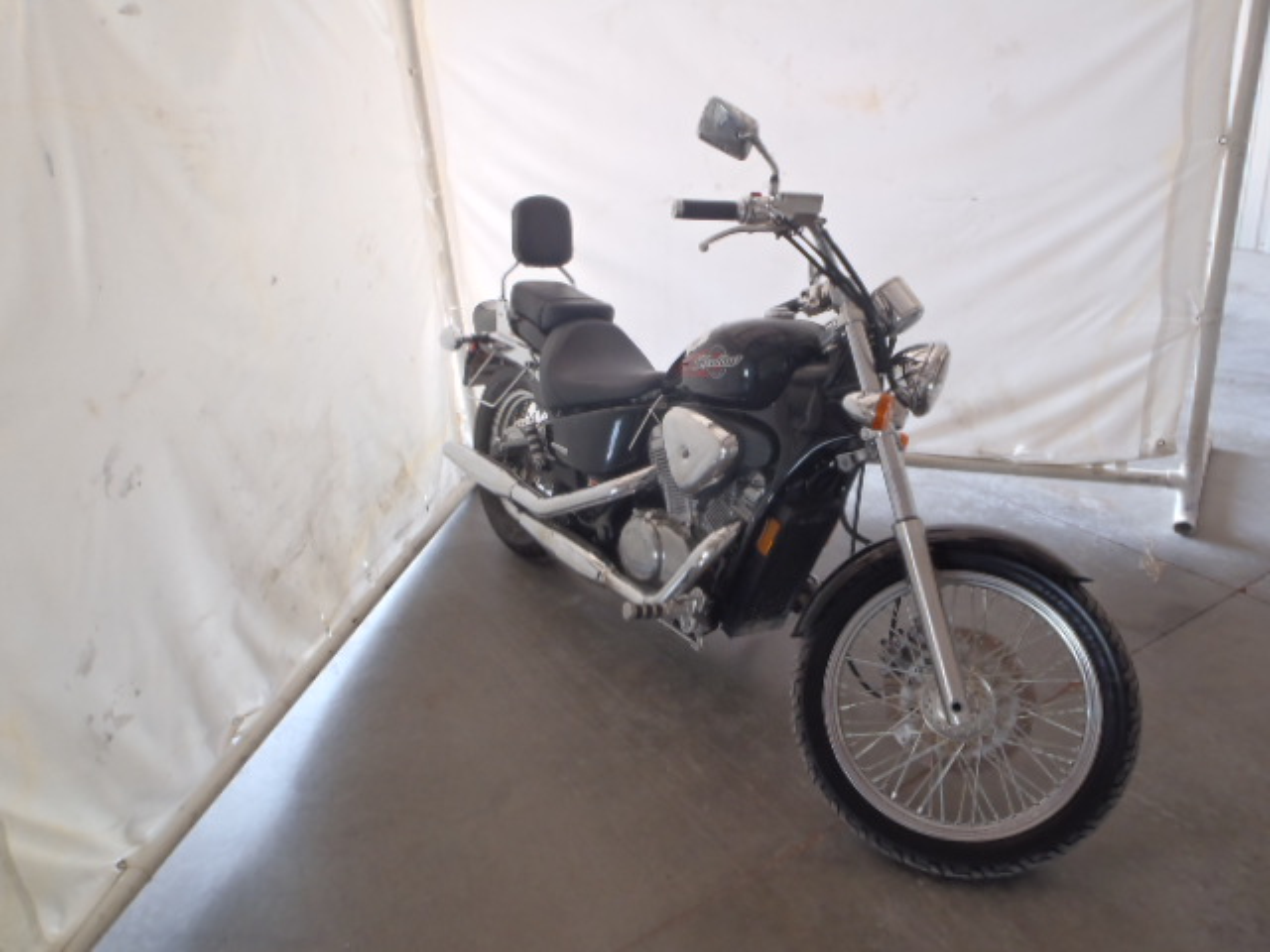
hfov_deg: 63.4
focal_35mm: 28
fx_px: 1027
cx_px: 635
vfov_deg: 49.7
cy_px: 476
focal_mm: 5
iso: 100
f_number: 3.5
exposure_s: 1/30
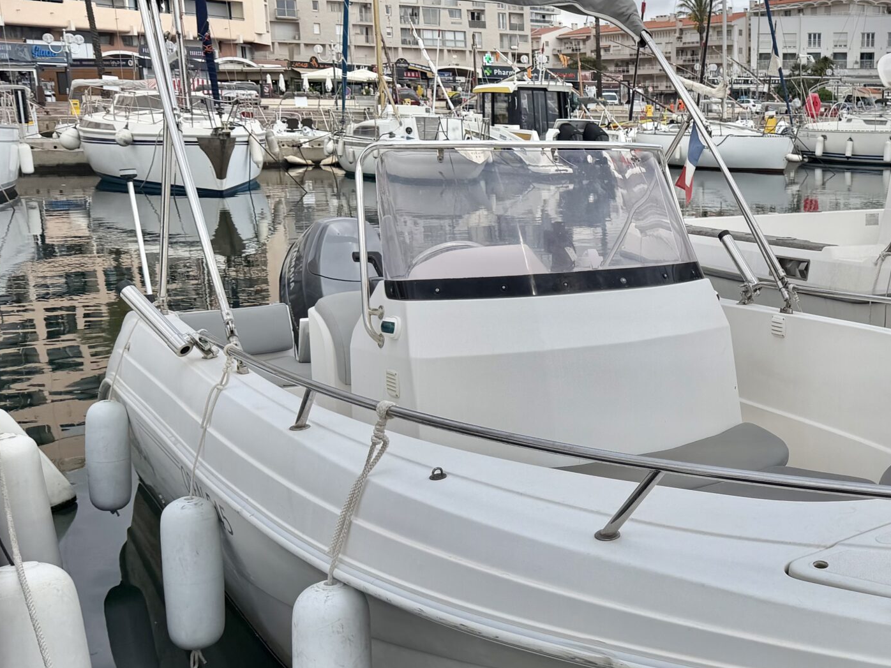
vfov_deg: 32.8
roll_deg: -0.1
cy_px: 397
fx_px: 1133
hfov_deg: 40.2
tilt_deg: -12.7
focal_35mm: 44
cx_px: 777
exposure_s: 1/6173
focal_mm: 6.76
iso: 80
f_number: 1.78
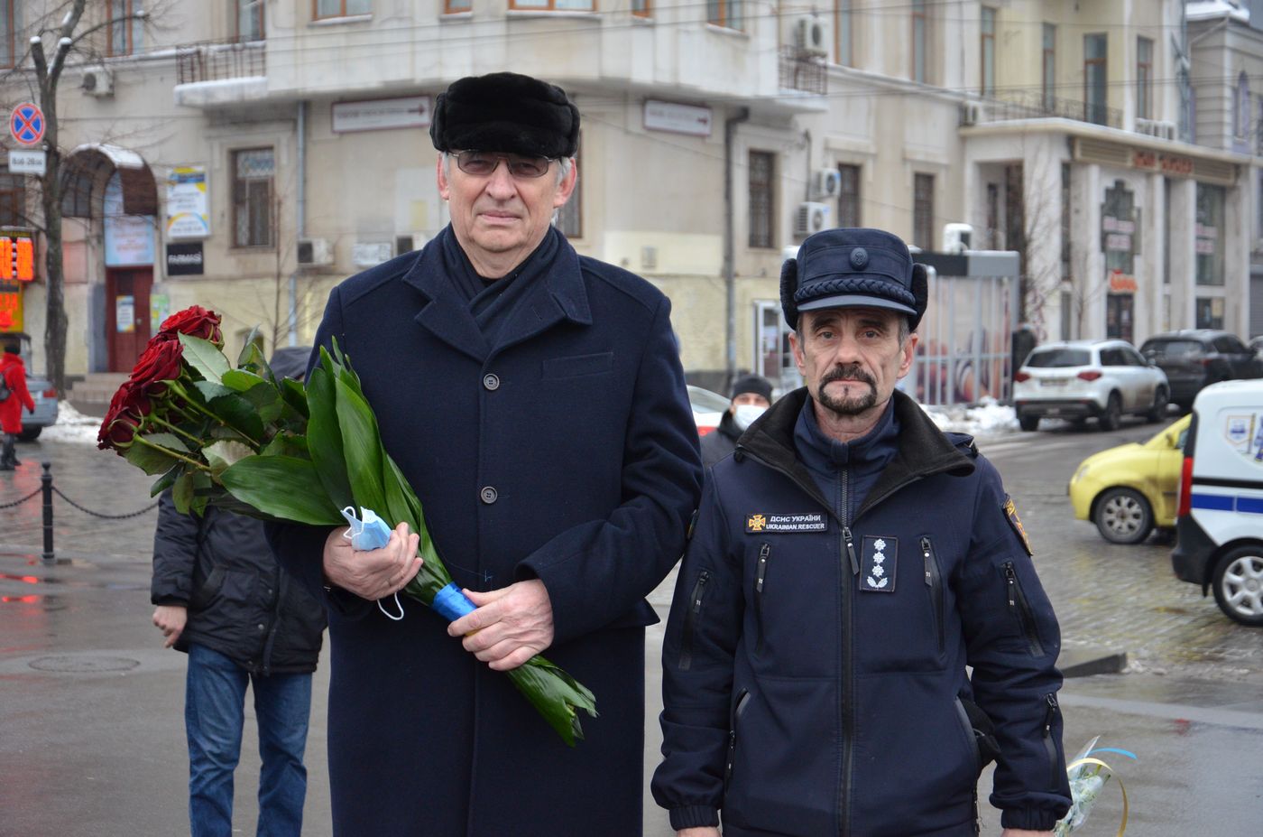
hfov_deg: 32.0
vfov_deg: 21.5
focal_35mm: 63
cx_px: 632
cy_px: 418
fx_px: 2205
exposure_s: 1/400
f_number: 4.8
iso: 800
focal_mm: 42
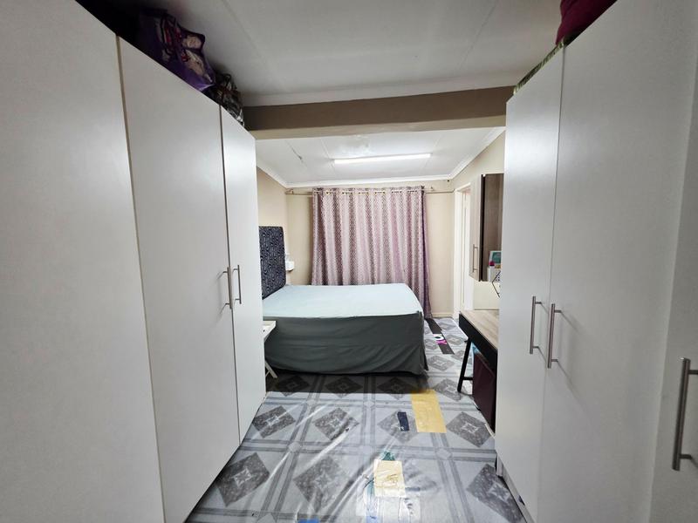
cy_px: 262
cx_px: 349
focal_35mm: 13
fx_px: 262
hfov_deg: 106.2
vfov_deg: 89.9
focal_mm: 2.2
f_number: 1.9
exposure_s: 1/50.3
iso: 250
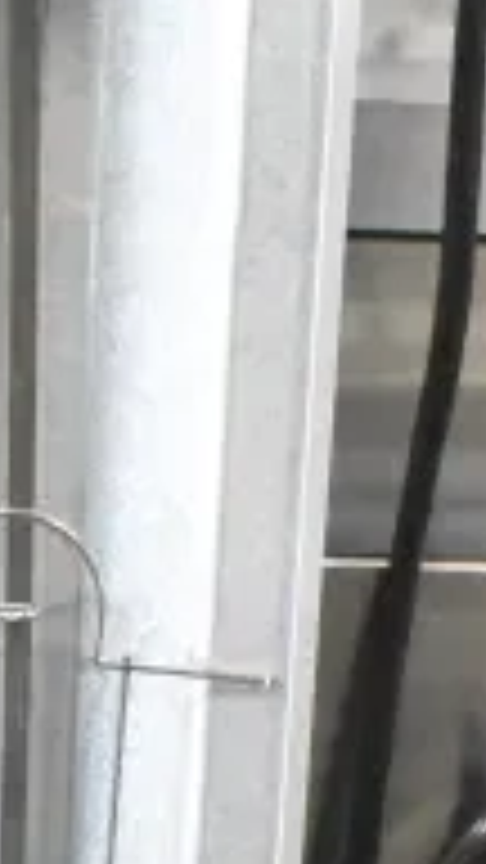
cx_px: -108
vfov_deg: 13.3
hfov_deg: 8.0
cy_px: 1384
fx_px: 3436
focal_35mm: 150
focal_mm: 20
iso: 6400
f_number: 7.1
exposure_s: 1/200
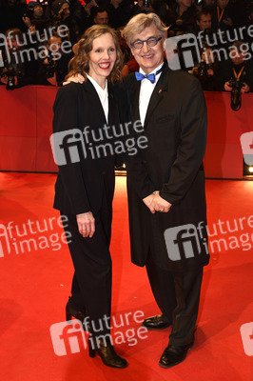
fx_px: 422
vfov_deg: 48.5
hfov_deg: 33.3
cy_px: 190
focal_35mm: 40
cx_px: 126
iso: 1250
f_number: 5
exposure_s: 1/320
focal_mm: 40
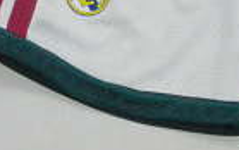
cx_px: -65
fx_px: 1205
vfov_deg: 6.9
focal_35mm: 185
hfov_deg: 11.1
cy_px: -124
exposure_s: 1/160
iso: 6400
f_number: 25
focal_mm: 21
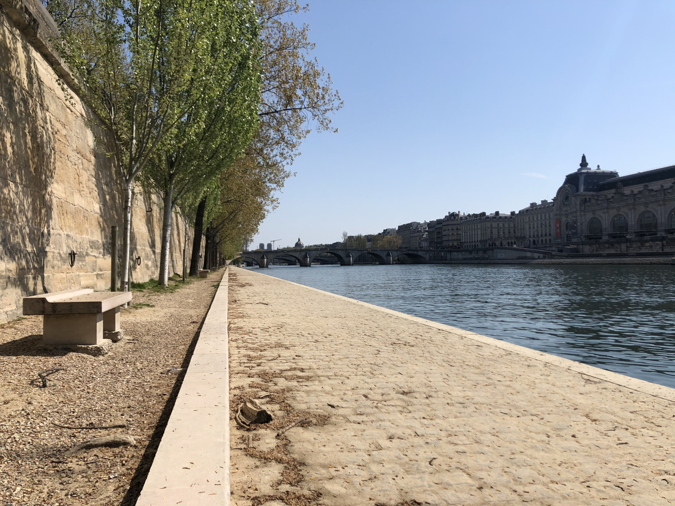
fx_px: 546
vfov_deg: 49.7
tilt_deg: +2.0
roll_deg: +2.1
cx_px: 338
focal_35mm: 28
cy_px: 253
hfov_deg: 63.4
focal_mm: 4
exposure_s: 1/4000
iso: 20
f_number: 1.8
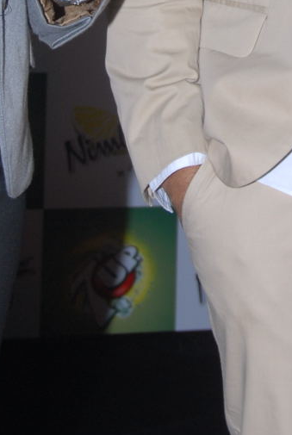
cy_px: -140
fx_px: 2531
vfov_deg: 9.6
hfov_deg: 6.6
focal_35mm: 209
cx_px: 303
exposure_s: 1/125
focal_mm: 44
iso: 250
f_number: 7.1
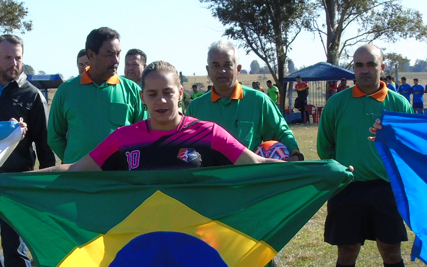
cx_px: 147
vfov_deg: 10.8
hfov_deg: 17.3
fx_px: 1396
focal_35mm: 120
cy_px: 263
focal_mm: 8.2
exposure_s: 1/320
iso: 80
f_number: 4.1
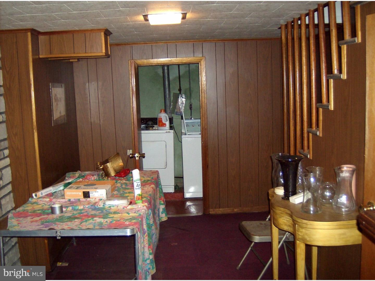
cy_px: 140
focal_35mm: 36
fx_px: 390
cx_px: 188
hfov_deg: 51.4
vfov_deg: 39.7
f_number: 2.8
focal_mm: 6
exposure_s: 1/60
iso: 200
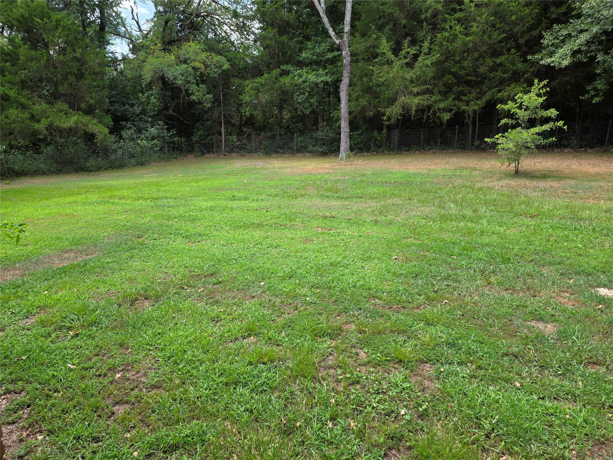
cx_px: 306
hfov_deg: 73.9
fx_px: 407
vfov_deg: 58.9
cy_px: 230
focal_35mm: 23
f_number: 1.7
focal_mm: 6.3
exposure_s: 1/1245
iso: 80
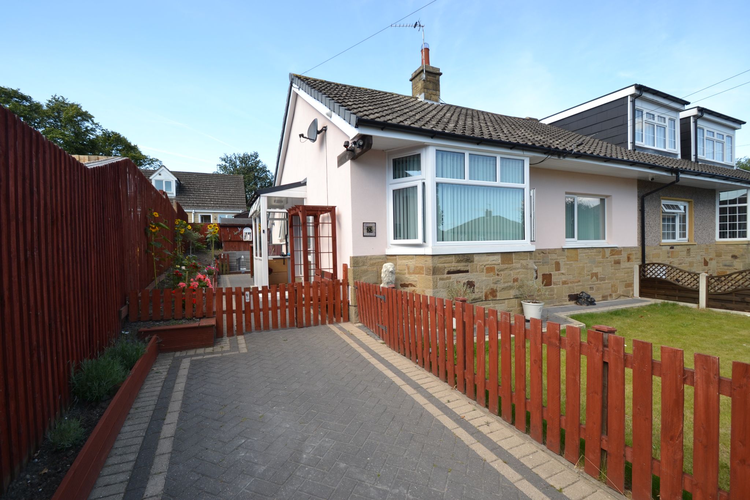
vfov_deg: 77.3
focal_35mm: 15
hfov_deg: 100.4
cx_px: 375
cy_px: 250
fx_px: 312
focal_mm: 10
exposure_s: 1/125
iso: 110
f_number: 5.6
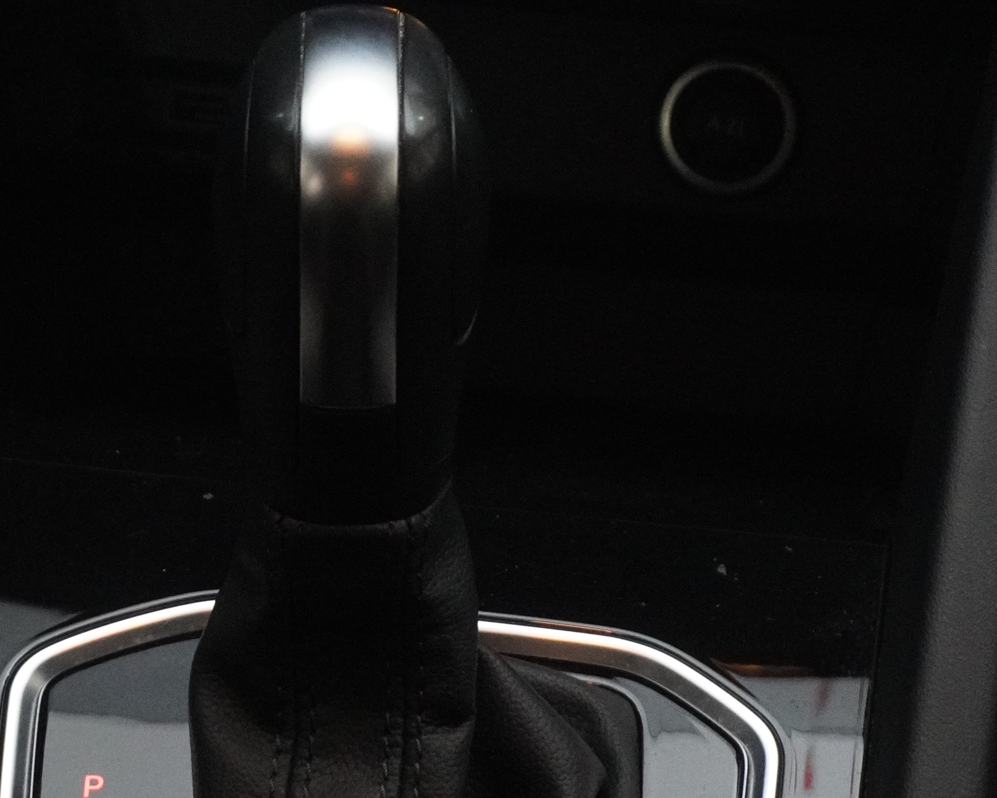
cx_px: 346
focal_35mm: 160
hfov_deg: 12.0
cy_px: 503
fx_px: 4722
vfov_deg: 9.7
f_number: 6.3
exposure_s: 1/80
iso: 6400
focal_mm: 50
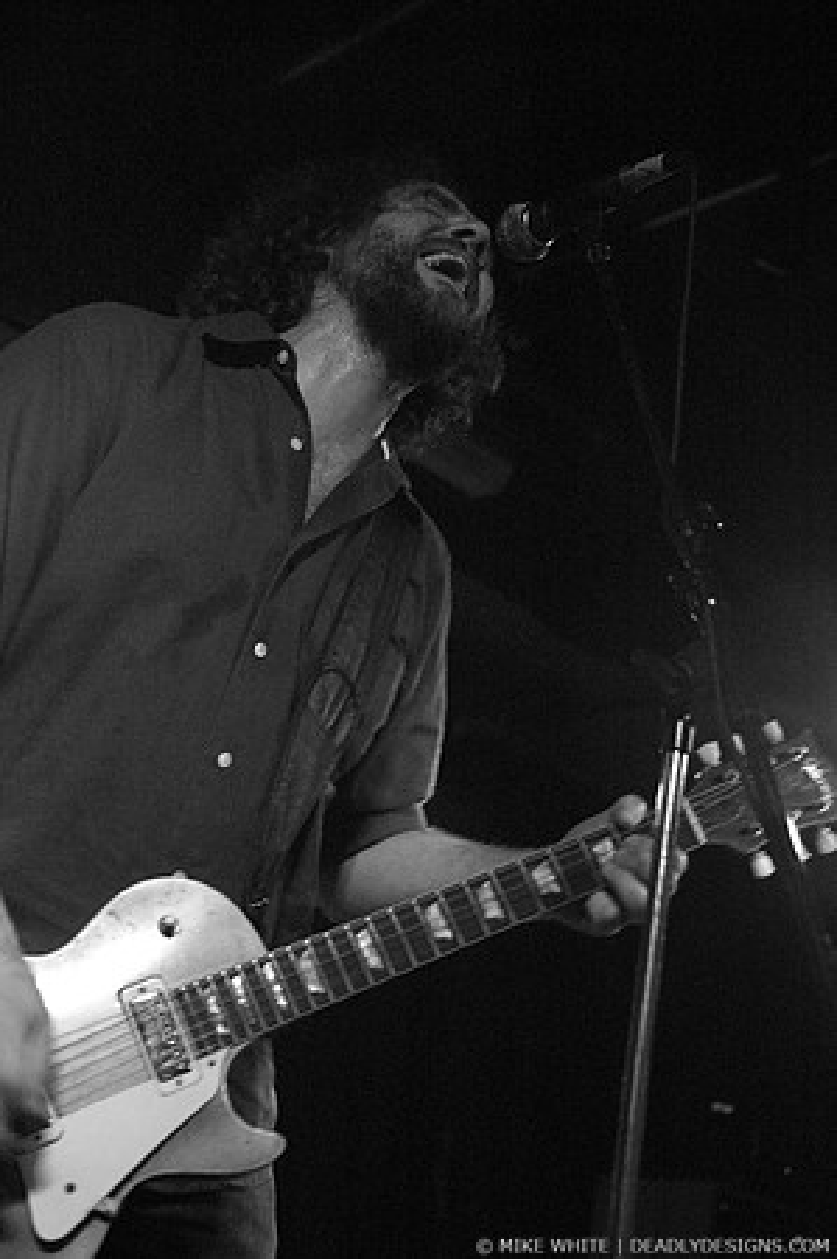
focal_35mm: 60
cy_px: 630
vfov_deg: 33.4
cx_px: 418
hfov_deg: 22.6
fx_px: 2097
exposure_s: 1/50
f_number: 2.8
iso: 1600
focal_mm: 40
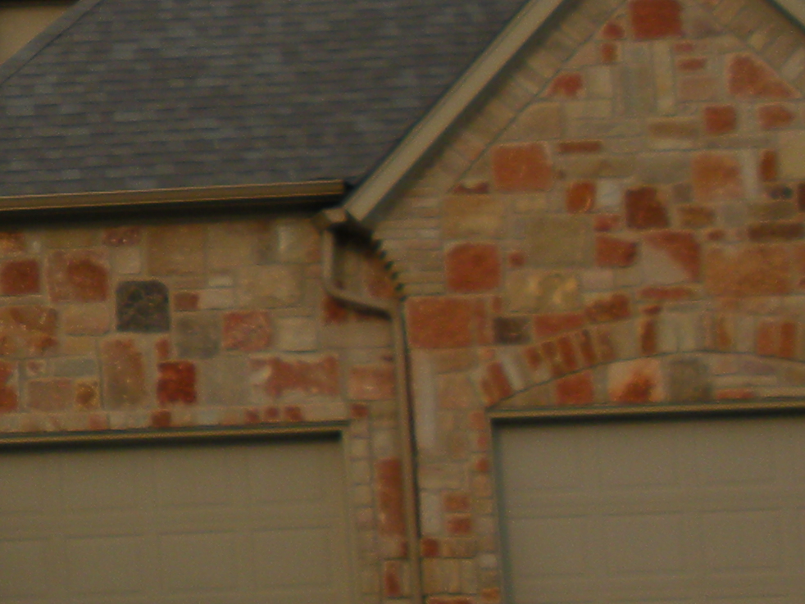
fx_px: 3024
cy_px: 136
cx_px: -316
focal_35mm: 130
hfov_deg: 14.4
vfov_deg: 11.4
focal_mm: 6.3
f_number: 3.5
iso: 64
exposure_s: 1/583
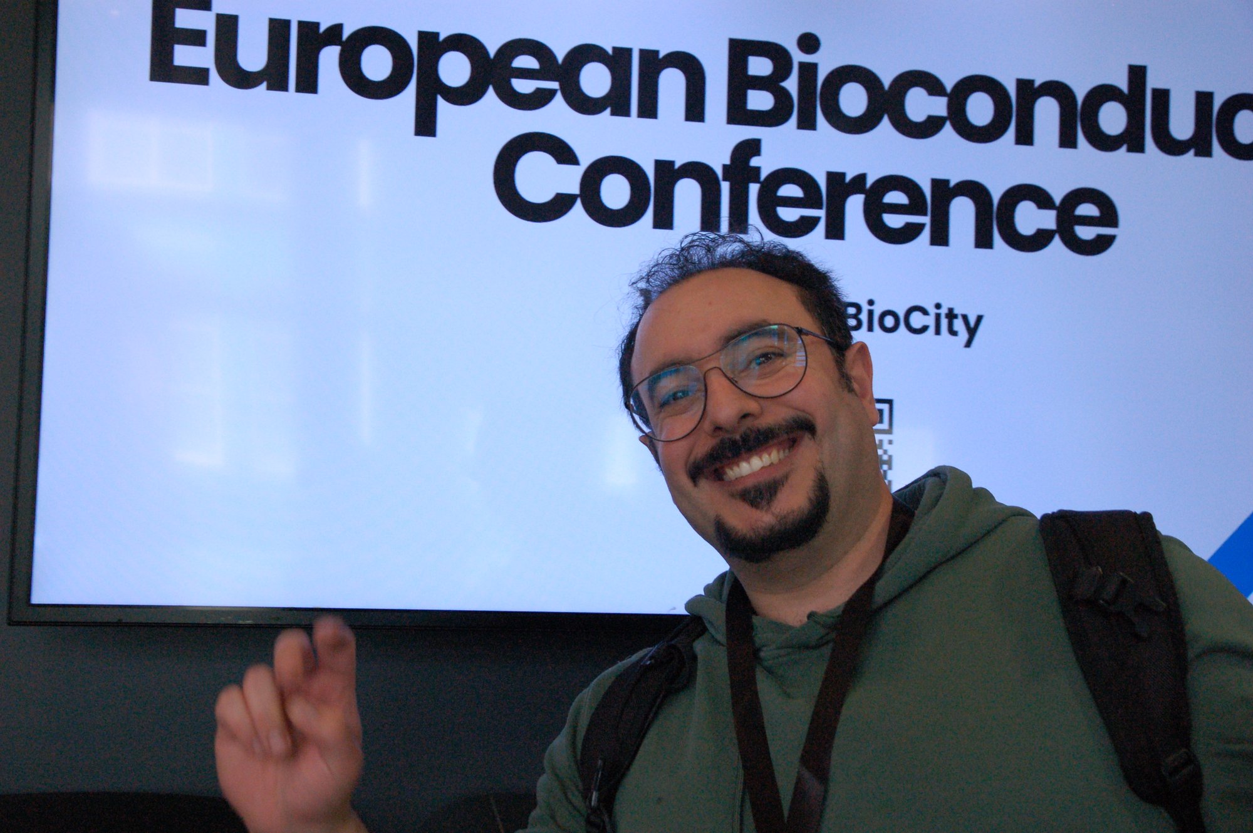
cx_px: 626
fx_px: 1565
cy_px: 416
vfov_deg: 29.8
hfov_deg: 43.6
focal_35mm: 45
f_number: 7.1
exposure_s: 1/125
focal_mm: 30
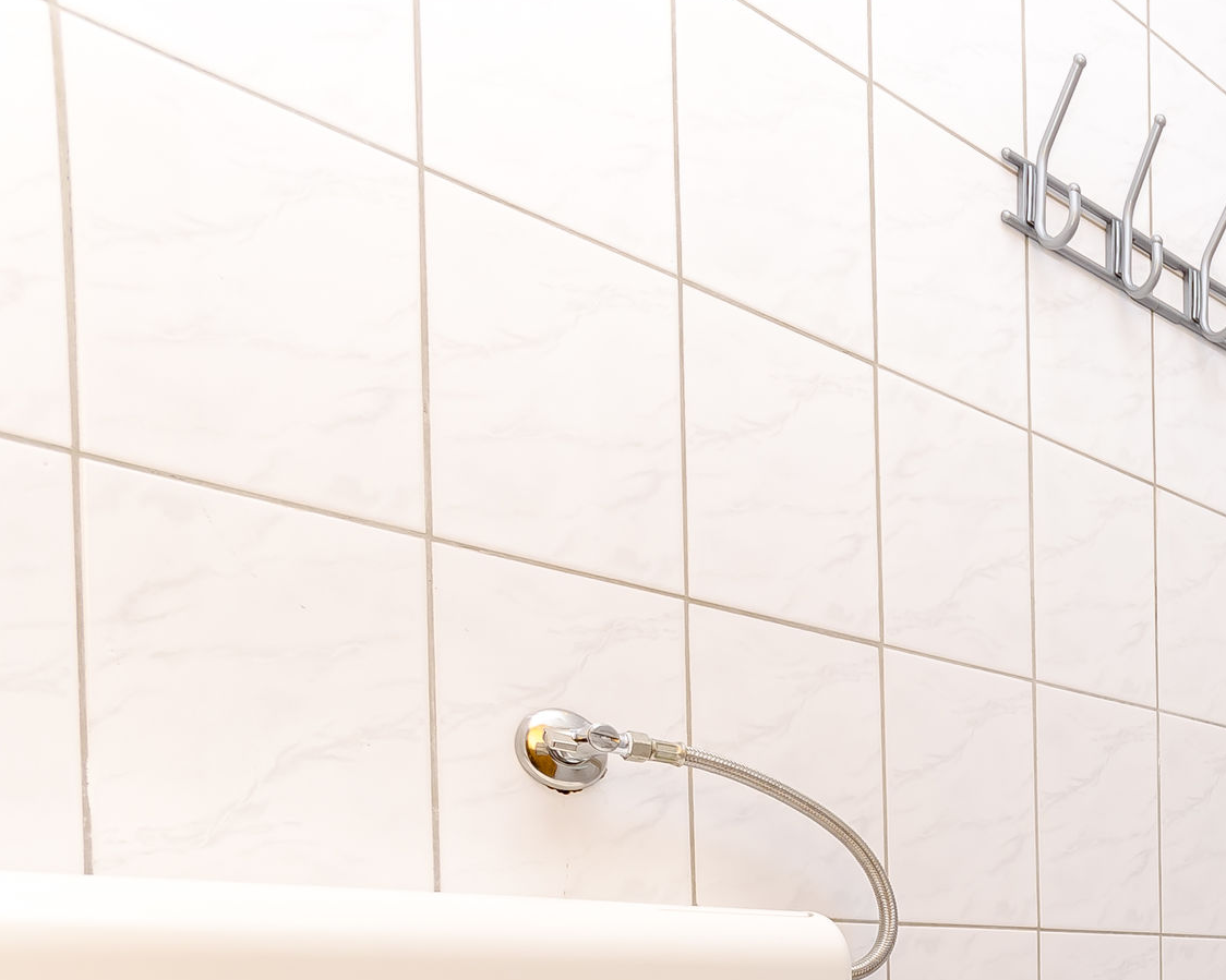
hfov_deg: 37.8
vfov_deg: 37.4
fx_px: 1270
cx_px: 1490
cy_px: 996
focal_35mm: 35
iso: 250
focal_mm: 10
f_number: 8
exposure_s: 1/100
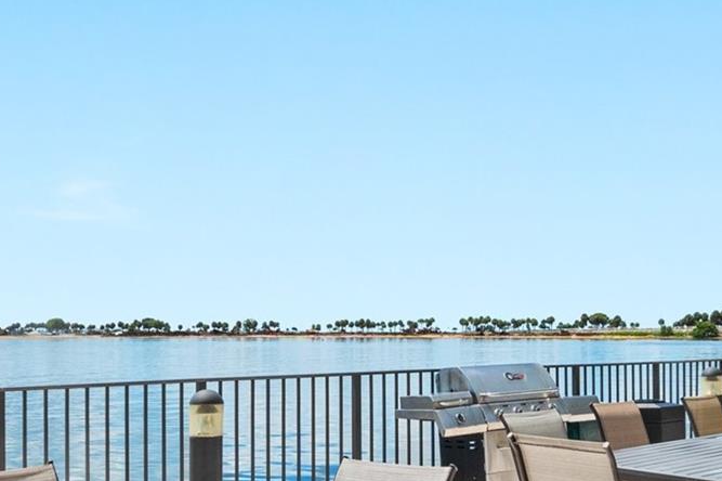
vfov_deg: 35.0
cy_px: 419
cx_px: 364
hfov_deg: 53.2
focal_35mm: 36
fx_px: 722
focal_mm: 10
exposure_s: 1/800
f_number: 8
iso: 200
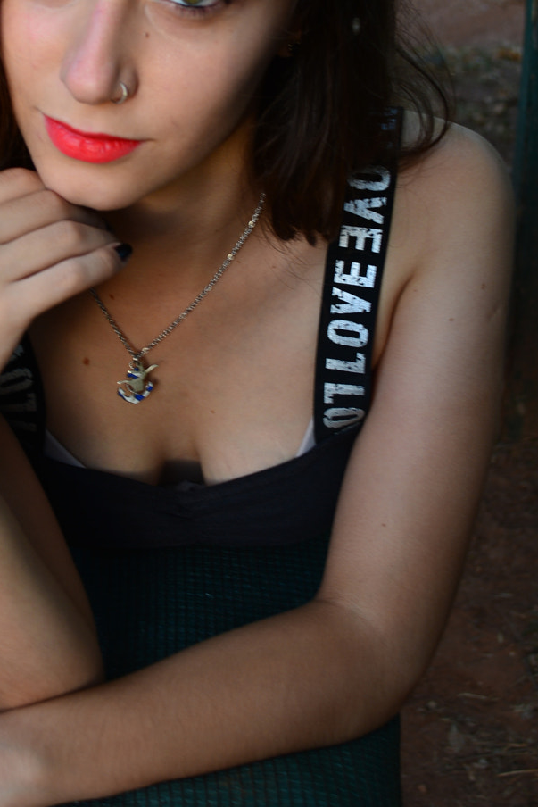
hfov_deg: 19.6
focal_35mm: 69
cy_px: 257
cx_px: 128
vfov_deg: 29.0
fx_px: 1546
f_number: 4.2
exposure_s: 1/50
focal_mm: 26
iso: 100
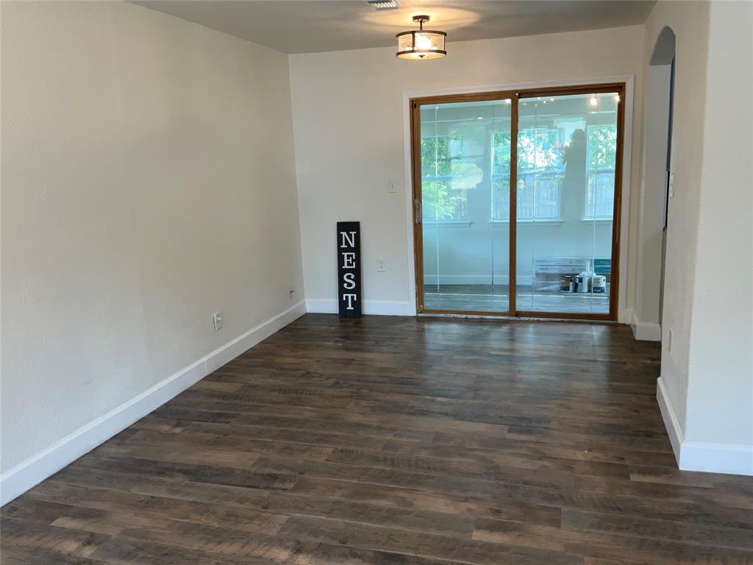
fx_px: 631
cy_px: 282
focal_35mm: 29
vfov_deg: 48.2
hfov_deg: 61.7
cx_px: 376
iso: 20
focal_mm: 3
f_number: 1.8
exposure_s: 1/60
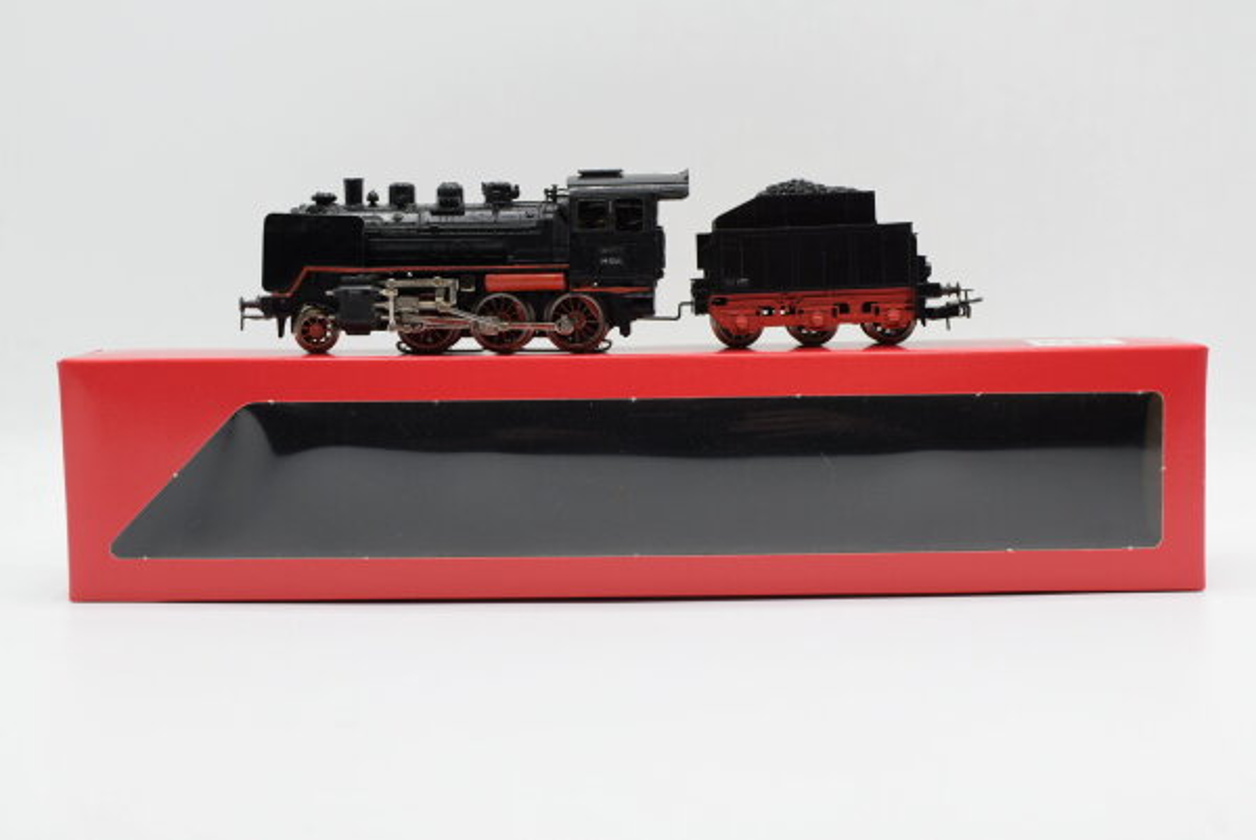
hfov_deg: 37.8
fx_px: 1833
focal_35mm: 52
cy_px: 420
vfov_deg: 25.8
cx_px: 628
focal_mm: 35
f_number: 8
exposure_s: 1/200
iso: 400
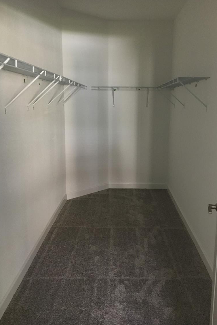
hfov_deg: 41.0
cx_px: 122
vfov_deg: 58.7
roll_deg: -1.8
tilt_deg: -10.8
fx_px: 289
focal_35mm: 32
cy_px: 156
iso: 200
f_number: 2.2
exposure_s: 1/20
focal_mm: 4.15
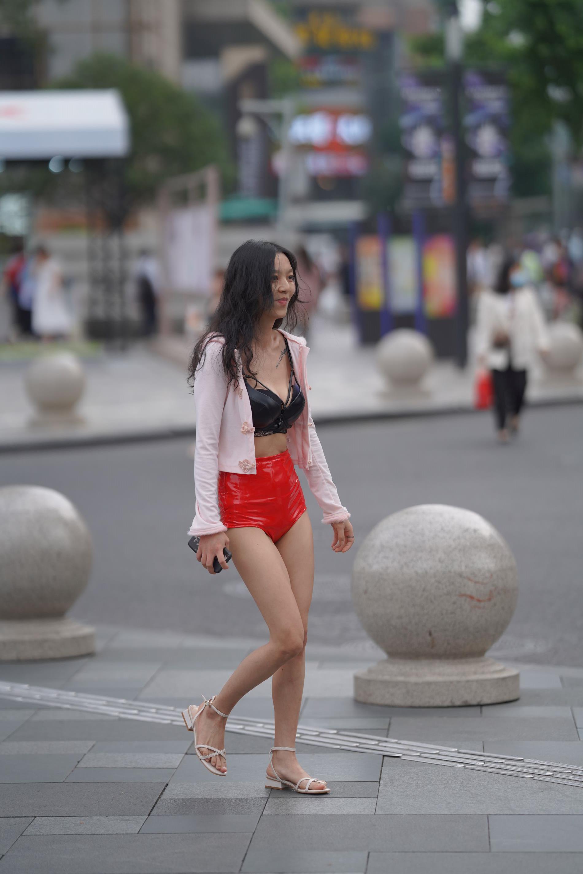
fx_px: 3280
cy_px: 437
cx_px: 292
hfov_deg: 10.2
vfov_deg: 15.2
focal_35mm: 135
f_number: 2.2
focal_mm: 135
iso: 400
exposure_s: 1/4000
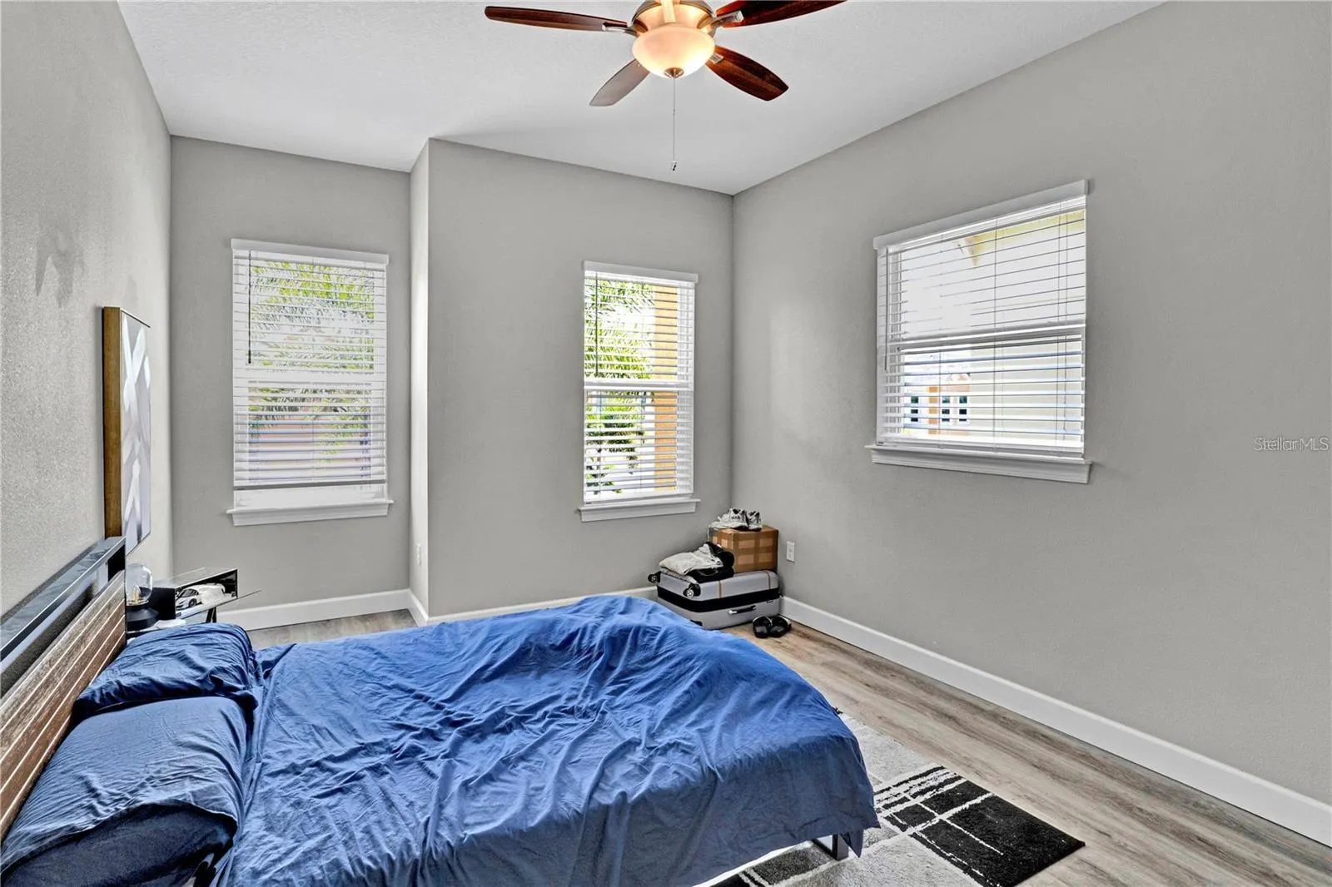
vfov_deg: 72.0
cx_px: 666
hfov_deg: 95.0
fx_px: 610
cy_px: 444
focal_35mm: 16
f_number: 16
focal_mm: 11
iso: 320
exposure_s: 1/6
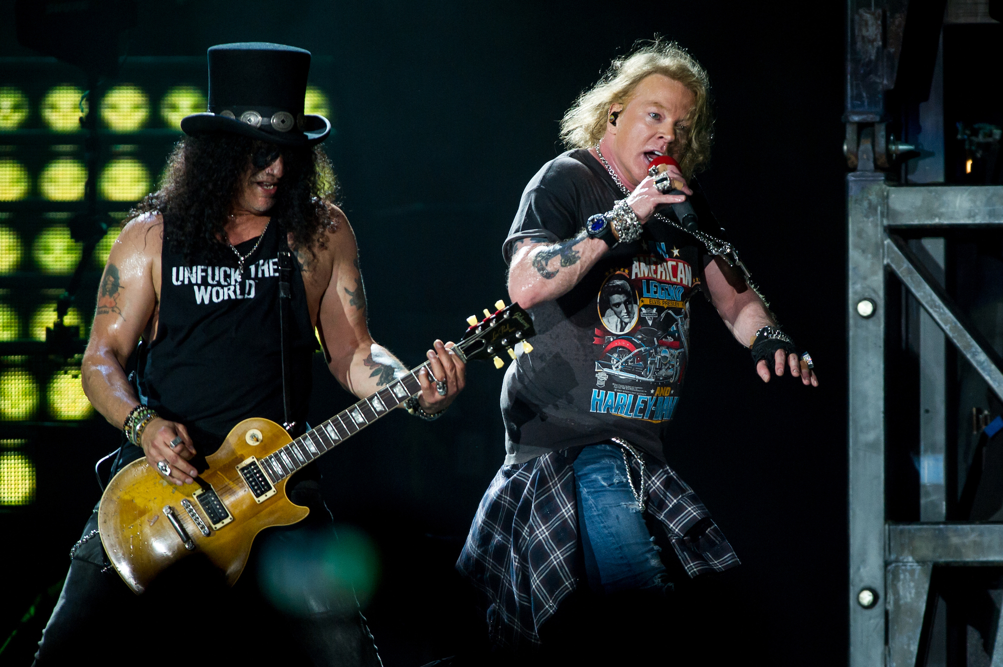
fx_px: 11694
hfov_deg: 4.9
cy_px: 334
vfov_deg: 3.3
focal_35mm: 420
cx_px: 502
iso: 1250
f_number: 4
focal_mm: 420
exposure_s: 1/800
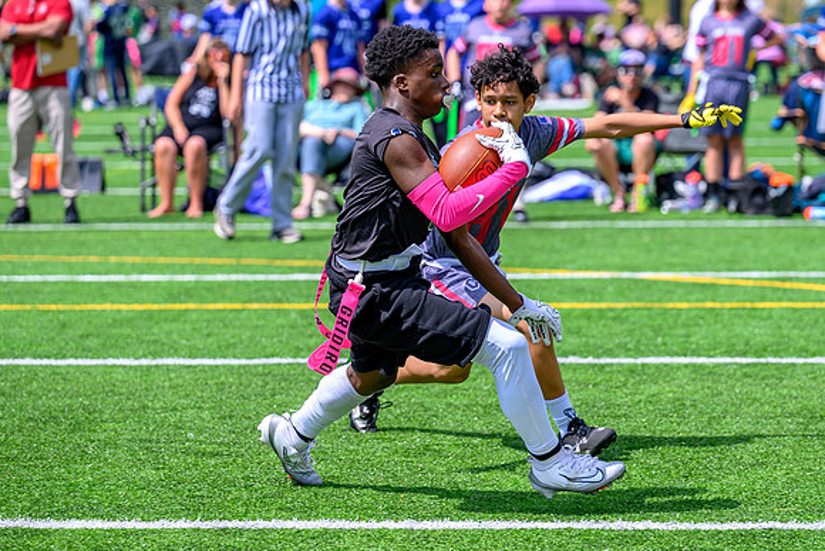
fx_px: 3576
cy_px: 237
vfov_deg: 8.8
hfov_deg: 13.2
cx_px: 469
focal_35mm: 156
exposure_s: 1/800
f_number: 3.2
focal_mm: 110
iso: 64
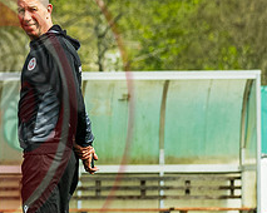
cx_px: 21
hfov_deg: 2.2
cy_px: 111
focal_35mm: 880
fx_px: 6948
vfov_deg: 1.8
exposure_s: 1/5000
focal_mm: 135
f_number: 4
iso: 400
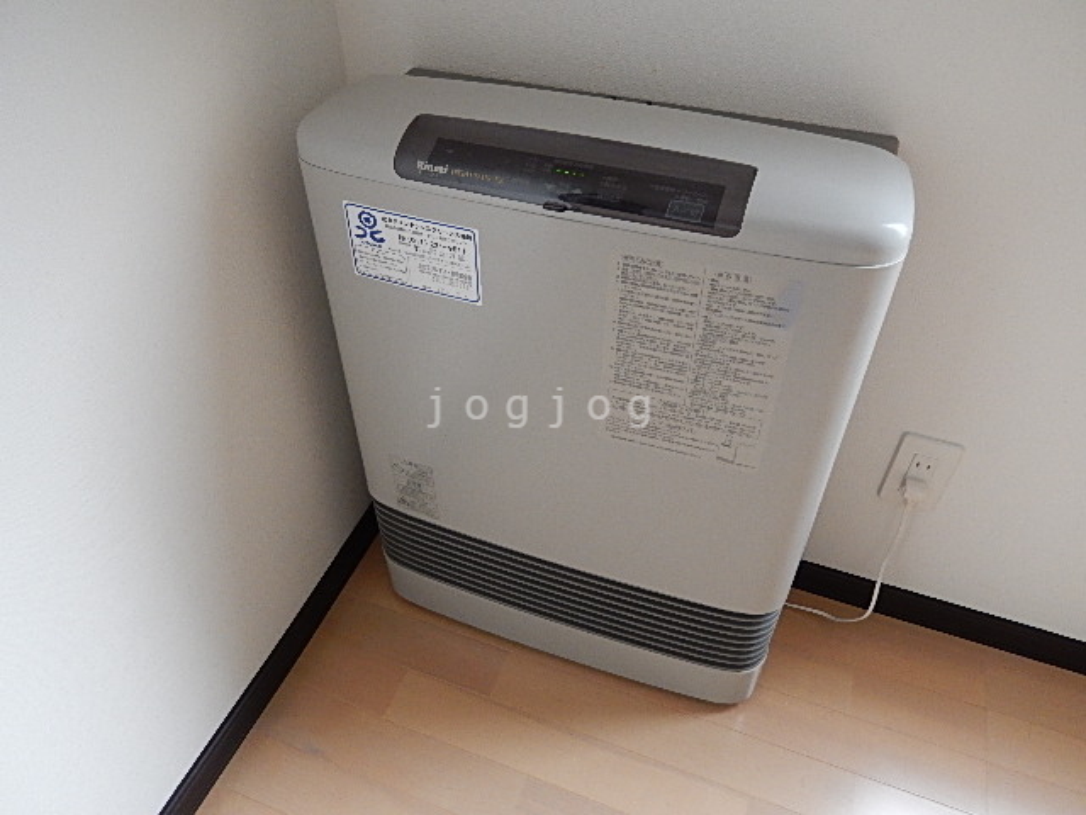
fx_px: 784
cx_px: 543
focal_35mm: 25
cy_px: 408
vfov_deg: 54.9
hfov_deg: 69.4
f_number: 3.4
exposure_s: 1/60
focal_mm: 4.5
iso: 400
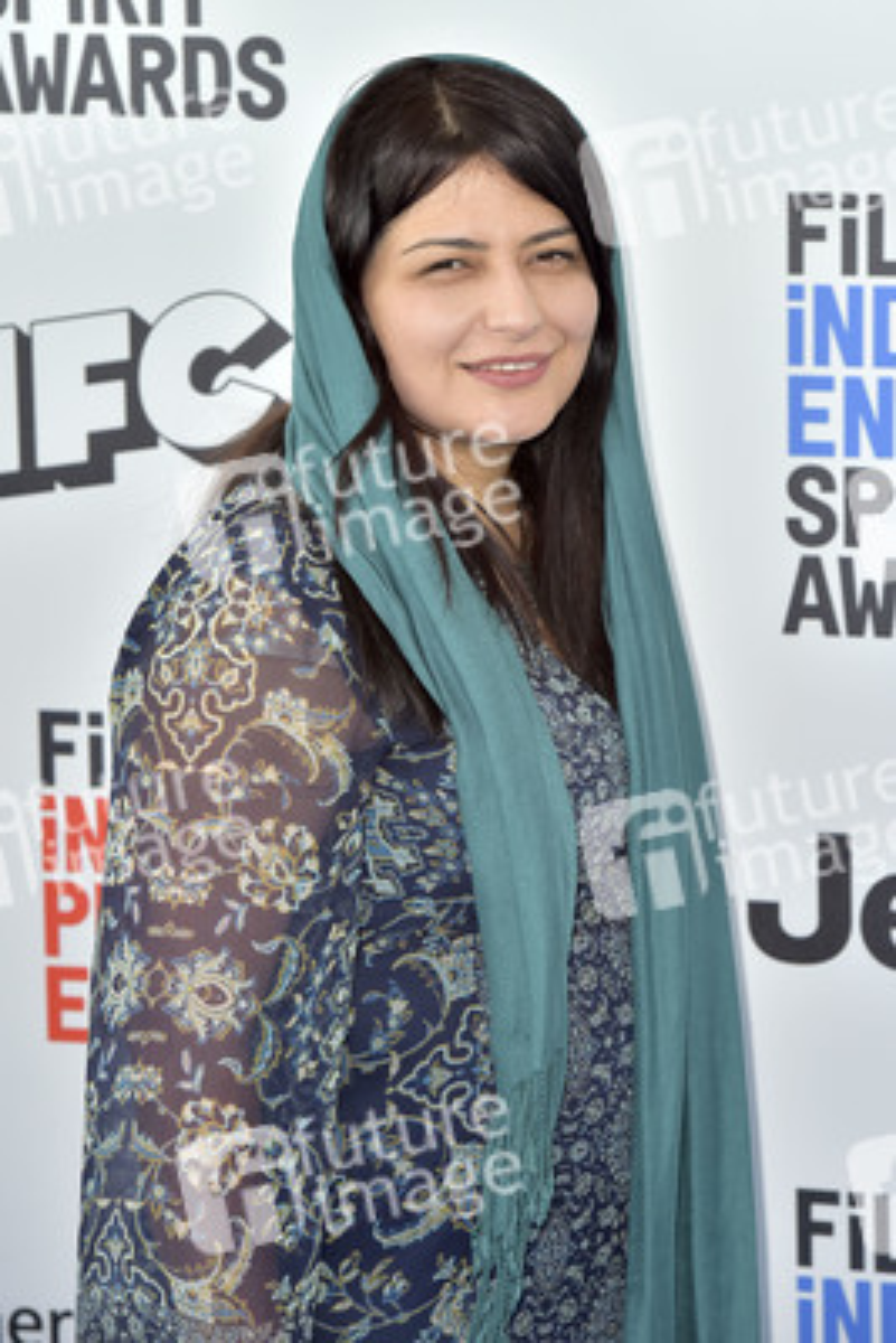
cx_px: 448
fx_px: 5222
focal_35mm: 140
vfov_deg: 14.6
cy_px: 672
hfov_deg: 9.8
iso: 500
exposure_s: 1/320
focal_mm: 140
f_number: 6.3
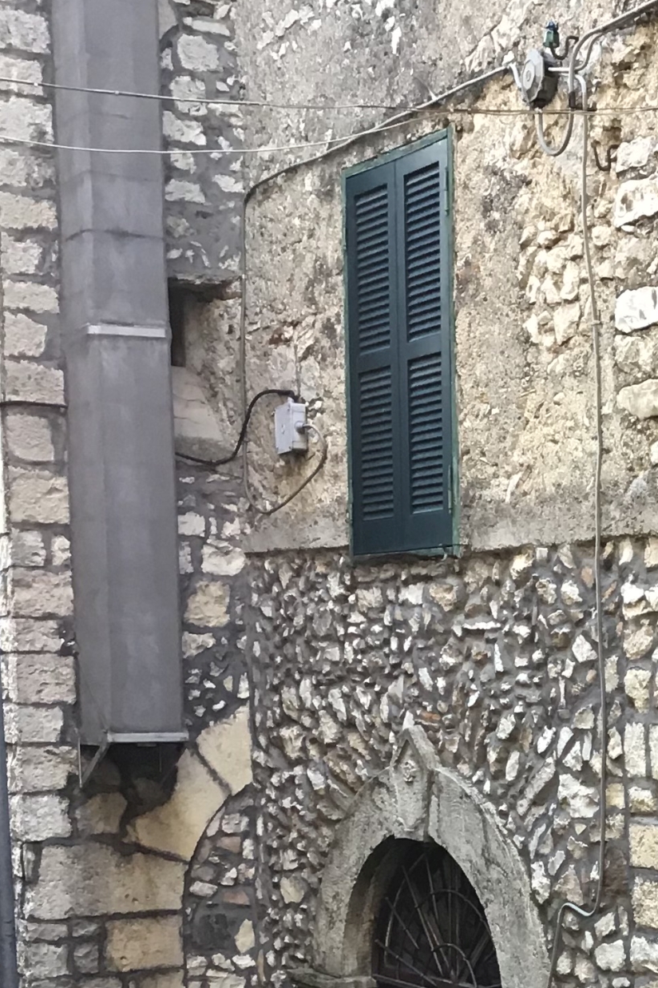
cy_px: 881
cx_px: 683
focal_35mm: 73
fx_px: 2002
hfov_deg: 18.1
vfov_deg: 26.8
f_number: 2.4
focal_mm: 3.3
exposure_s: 1/33
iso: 50
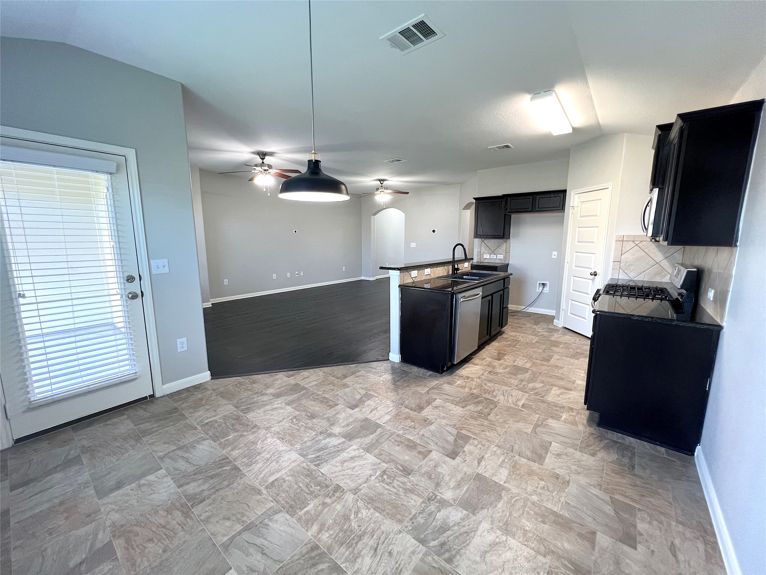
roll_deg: -0.7
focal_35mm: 13
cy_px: 288
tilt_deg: -10.2
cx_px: 383
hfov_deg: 106.2
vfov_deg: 89.9
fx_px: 288
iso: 200
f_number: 1.8
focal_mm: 1.57
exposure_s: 1/60
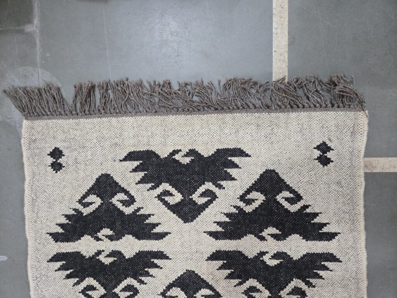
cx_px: 198
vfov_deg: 58.9
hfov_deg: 73.9
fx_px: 264
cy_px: 149
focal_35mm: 23
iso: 800
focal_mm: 5.4
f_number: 1.8
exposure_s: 1/100
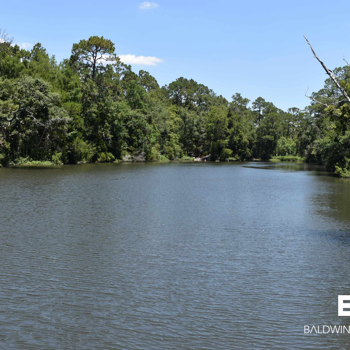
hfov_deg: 39.1
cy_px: 175
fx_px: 492
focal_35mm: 43
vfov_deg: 39.2
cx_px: 157
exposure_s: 1/200
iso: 100
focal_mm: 22
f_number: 8
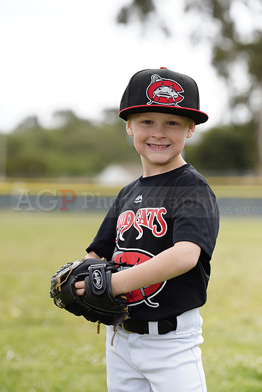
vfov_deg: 12.1
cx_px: 131
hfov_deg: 8.1
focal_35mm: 170
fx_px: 1855
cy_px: 196
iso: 100
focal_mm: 170
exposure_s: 1/250
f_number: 5.6
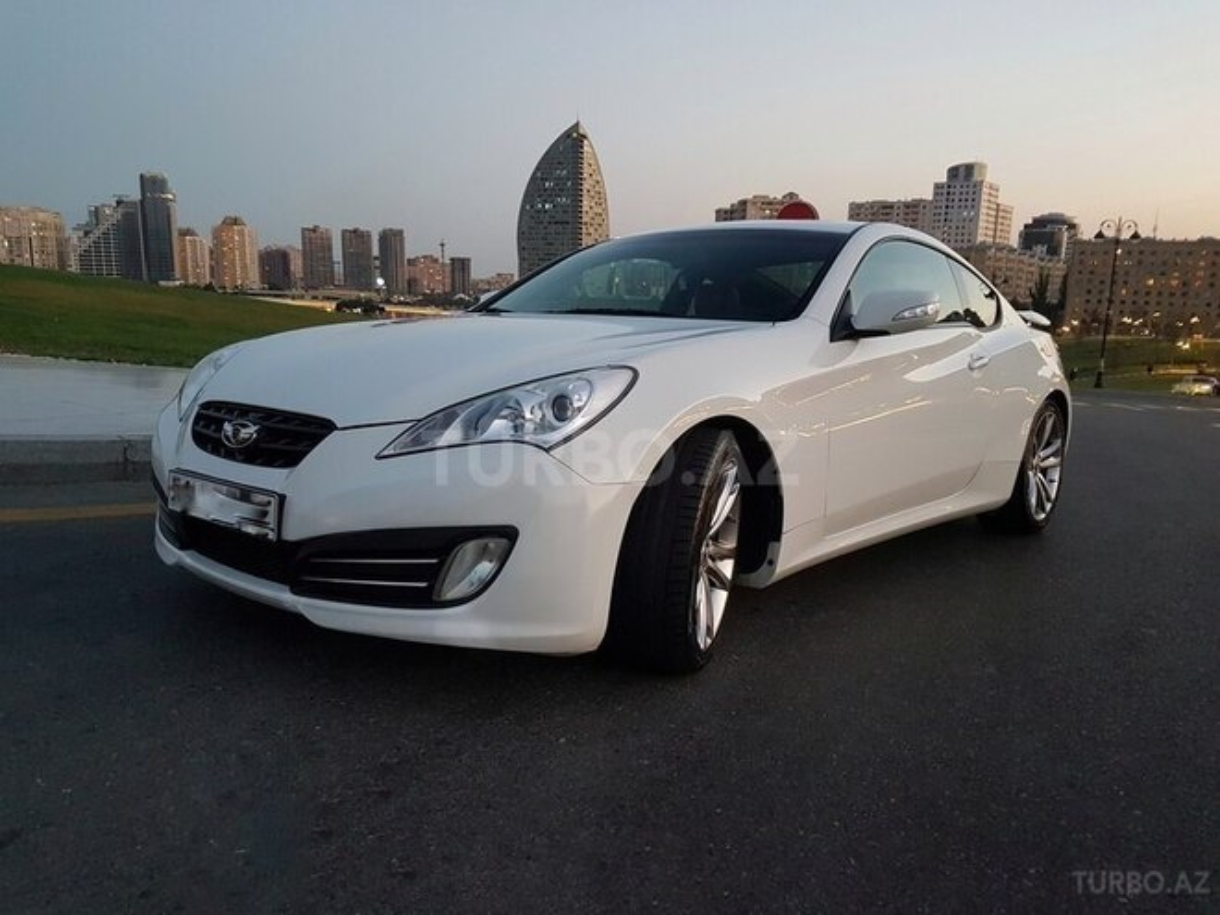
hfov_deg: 67.3
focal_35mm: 26
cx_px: 610
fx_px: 916
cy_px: 458
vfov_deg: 53.1
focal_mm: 4.2
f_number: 1.7
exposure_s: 1/10
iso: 200
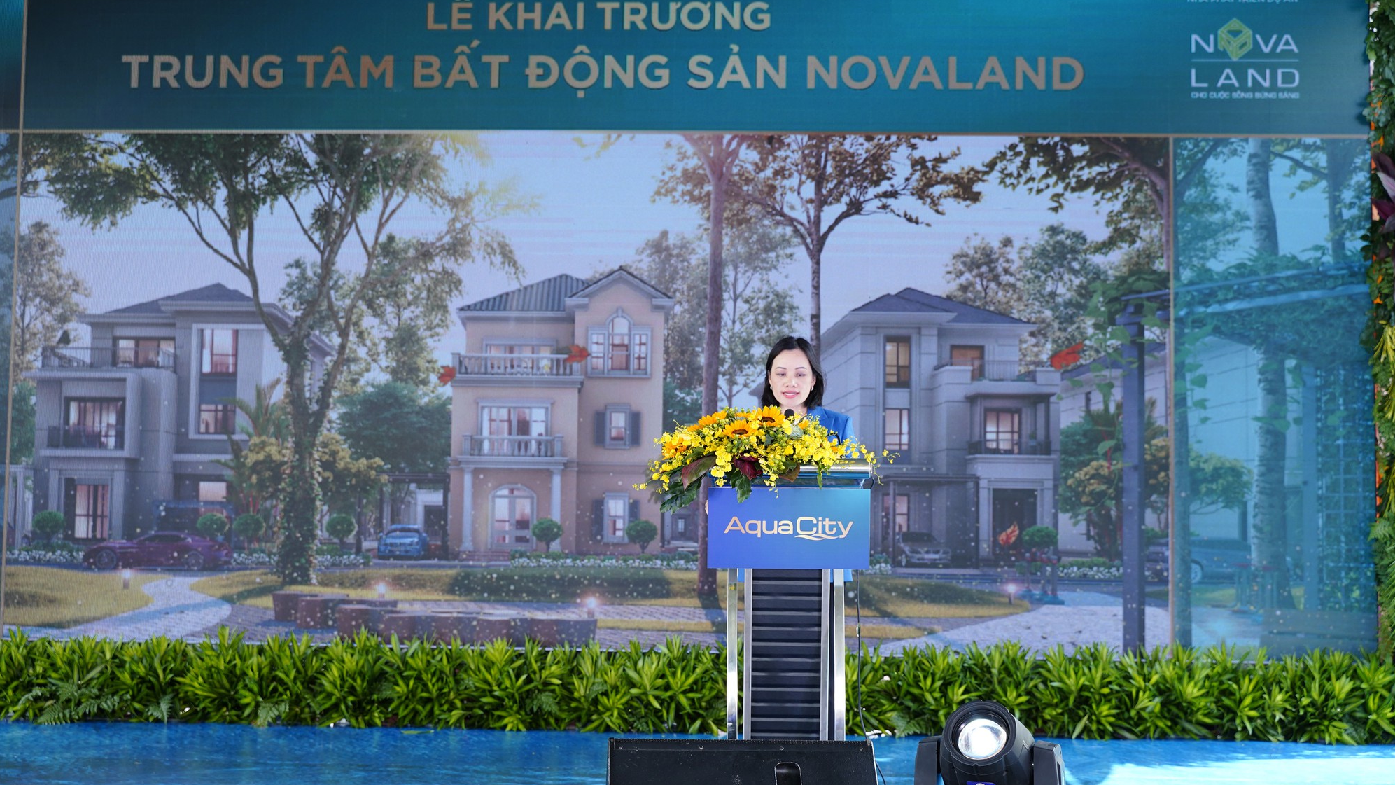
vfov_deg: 29.0
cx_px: 699
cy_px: 430
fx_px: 1517
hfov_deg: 49.4
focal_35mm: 41
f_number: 4.5
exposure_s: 1/100
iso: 200
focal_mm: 39
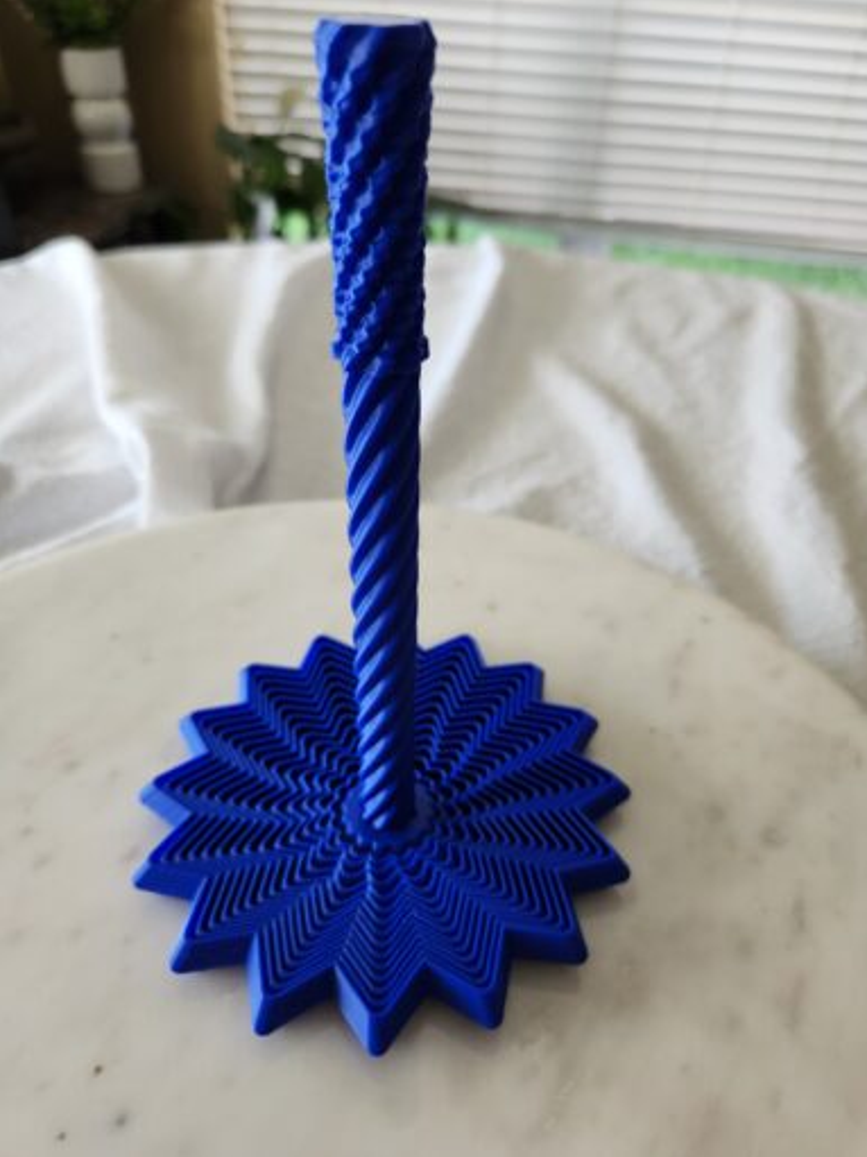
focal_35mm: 24
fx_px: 802
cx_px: 450
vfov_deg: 71.6
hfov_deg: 56.8
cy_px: 558
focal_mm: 5.4
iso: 200
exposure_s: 1/180
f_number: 1.8
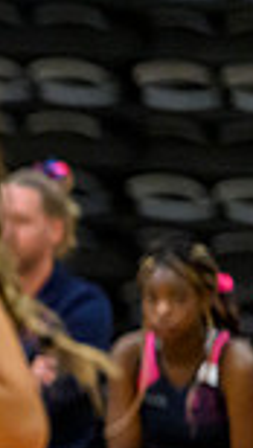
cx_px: -751
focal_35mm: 751
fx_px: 8927
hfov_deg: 1.6
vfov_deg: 2.9
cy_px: 407
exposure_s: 1/1000
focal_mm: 150
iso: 6400
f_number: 3.2
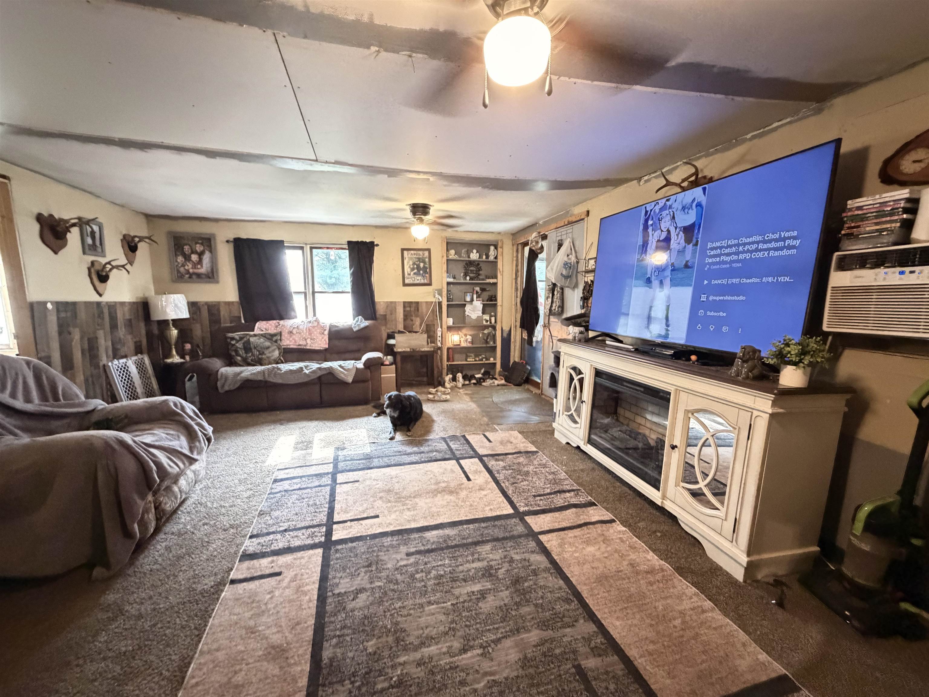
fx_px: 376
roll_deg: -0.6
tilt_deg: -7.2
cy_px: 348
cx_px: 464
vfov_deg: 85.7
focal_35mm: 14
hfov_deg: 102.1
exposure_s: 1/30
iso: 1600
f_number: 2.2
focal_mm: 2.22
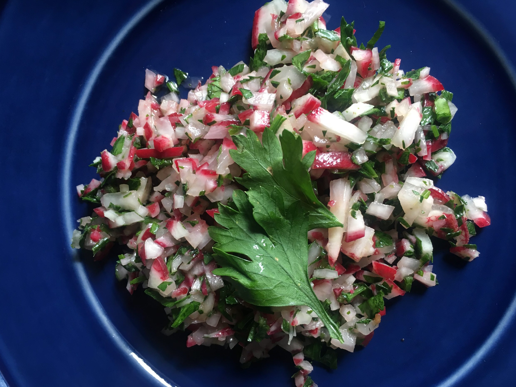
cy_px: 200
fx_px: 447
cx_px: 256
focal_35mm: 30
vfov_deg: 46.8
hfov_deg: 60.0
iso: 50
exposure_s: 1/30
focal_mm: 4.15
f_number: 2.2
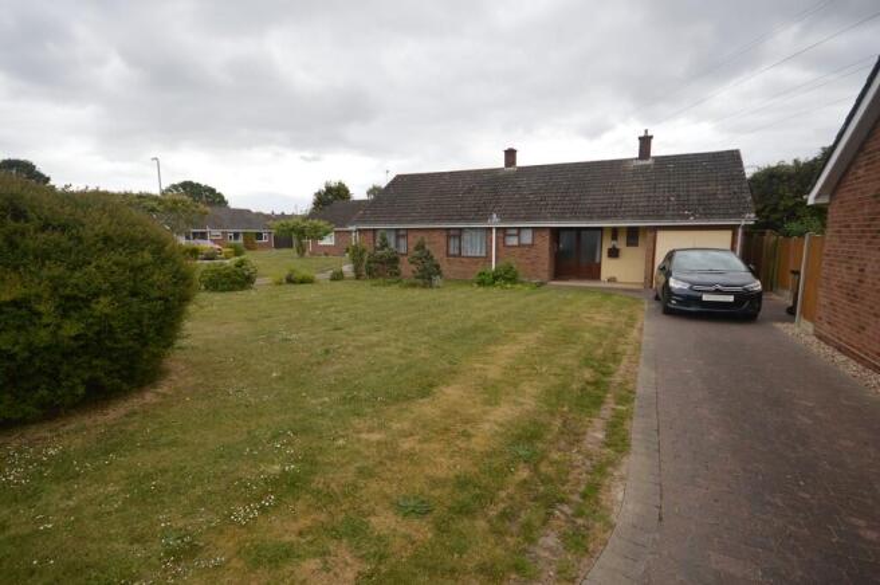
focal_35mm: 18
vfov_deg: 67.3
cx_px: 440
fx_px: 440
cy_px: 292
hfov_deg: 90.1
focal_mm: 12
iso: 100
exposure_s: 1/160
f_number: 6.3
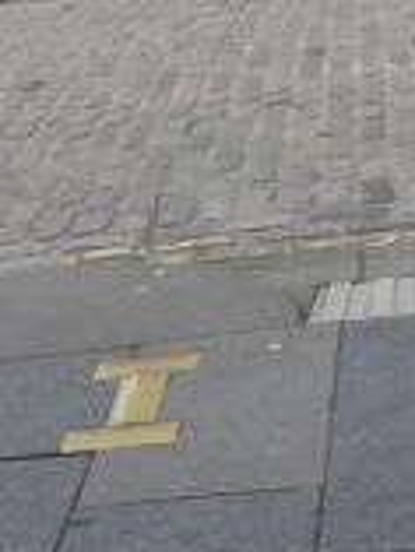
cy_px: 9
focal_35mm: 119
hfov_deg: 12.4
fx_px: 1900
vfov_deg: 16.2
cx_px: 366
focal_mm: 4.28
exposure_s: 1/154
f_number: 2.4
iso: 50
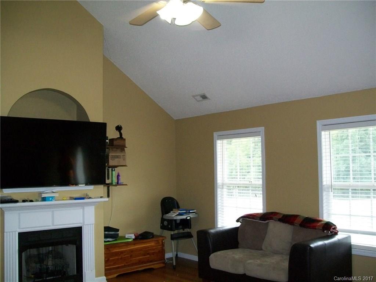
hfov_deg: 51.4
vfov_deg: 39.7
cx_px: 188
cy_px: 141
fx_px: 391
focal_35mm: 36
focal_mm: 6
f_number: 2.7
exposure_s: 1/60
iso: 160
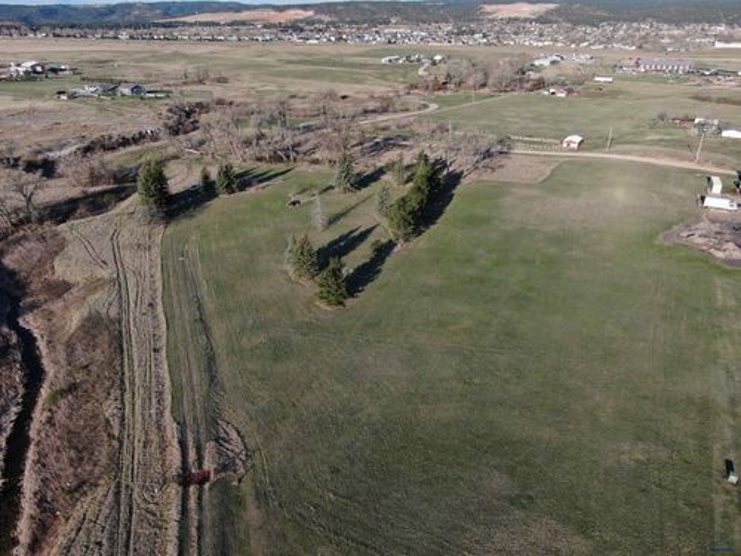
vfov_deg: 56.8
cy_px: 278
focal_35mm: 24
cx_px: 370
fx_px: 514
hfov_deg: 71.6
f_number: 2.8
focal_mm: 4.39
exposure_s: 1/1000
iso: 100
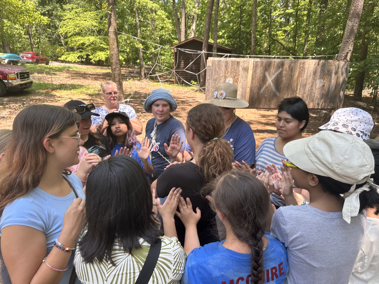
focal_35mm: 24
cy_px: 142
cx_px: 190
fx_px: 263
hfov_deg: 71.6
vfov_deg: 56.8
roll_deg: +0.1
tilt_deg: -15.8
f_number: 1.78
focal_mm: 6.86
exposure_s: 1/426
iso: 80
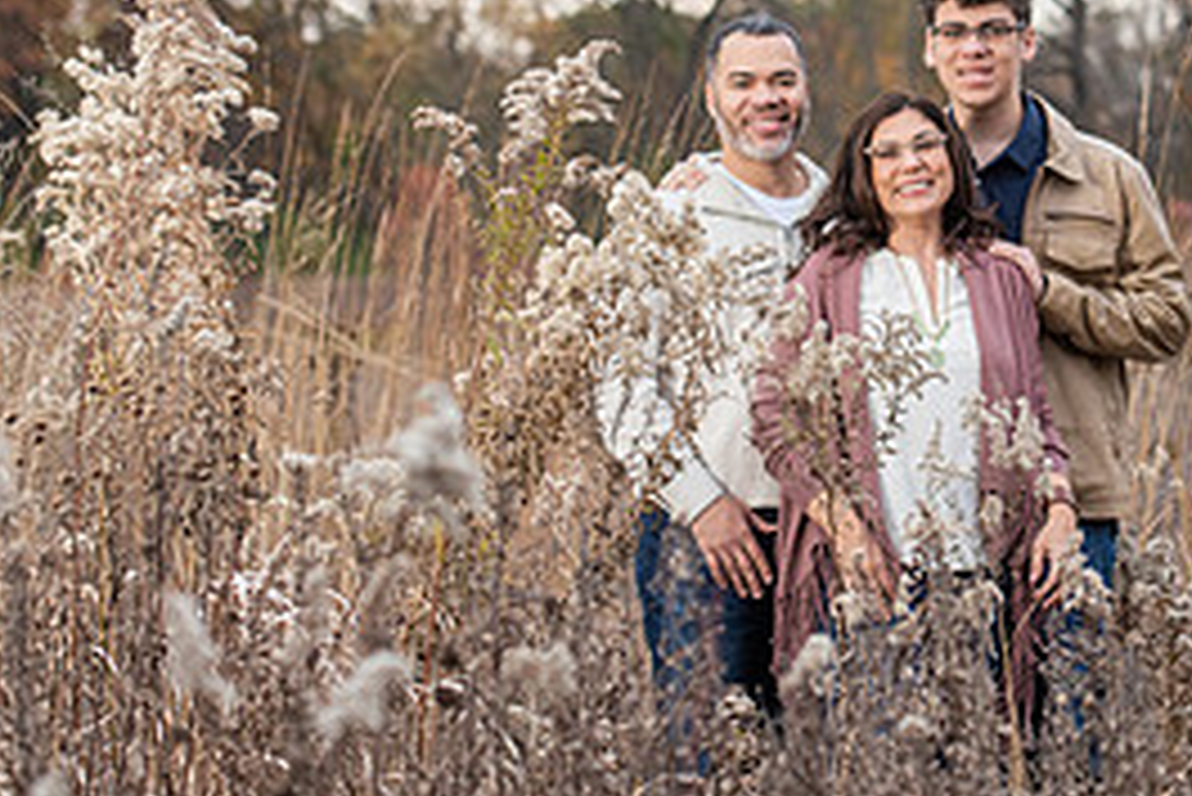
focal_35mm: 155
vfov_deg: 8.8
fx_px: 5135
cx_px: 918
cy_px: 137
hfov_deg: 13.2
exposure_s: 1/200
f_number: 4
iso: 400
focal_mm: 70
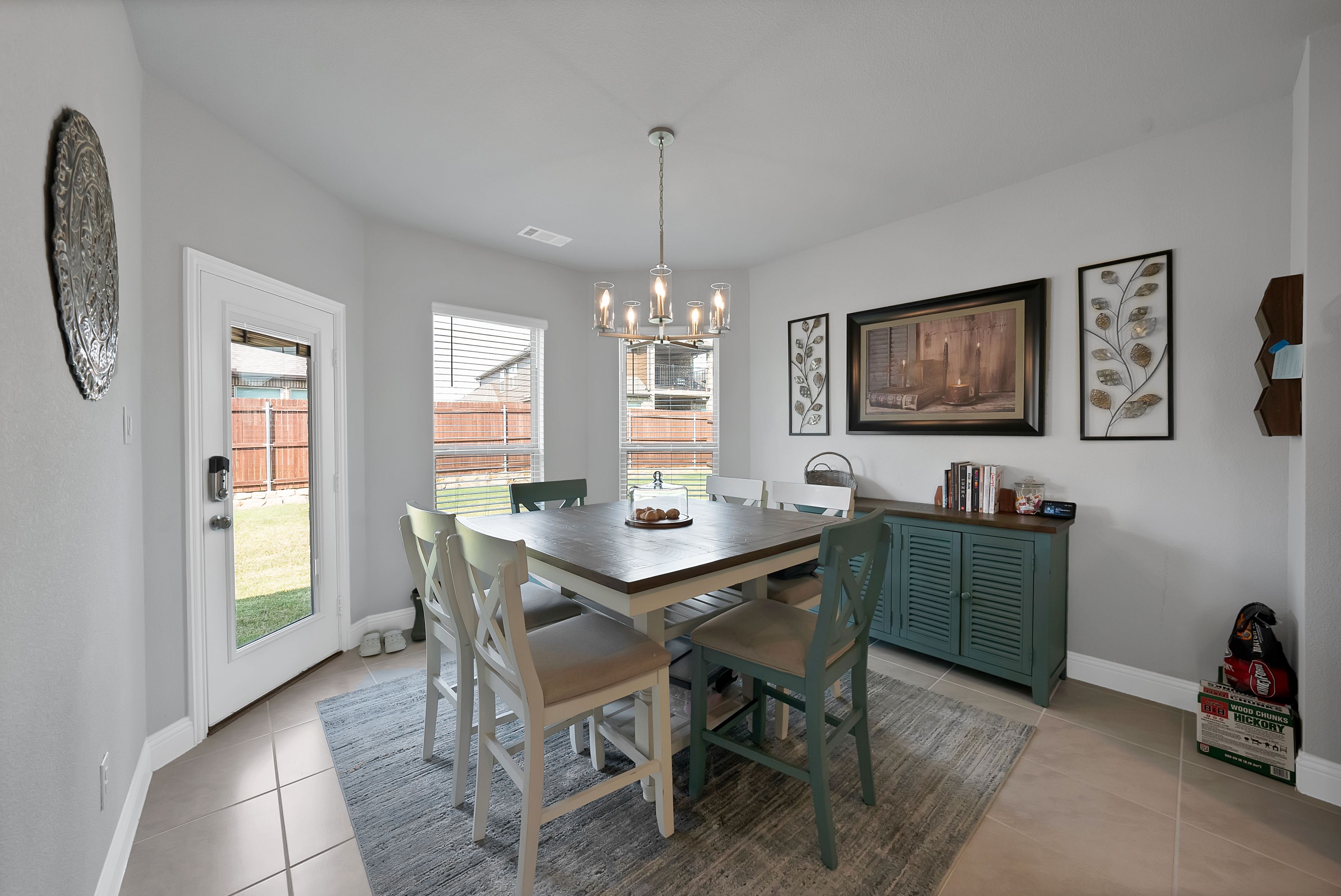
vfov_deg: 90.1
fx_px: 447
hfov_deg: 112.6
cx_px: 670
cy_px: 448
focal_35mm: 12
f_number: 9
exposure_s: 1/10
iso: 640
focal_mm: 12
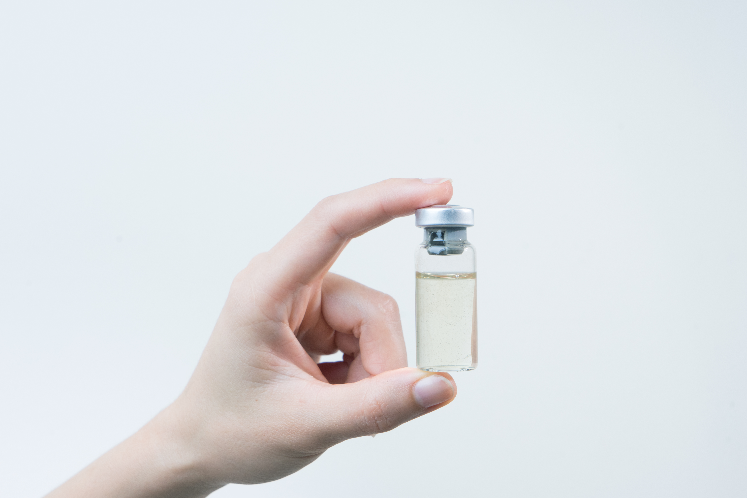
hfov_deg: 28.8
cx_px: 374
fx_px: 1452
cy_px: 249
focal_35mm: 70
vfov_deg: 19.5
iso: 400
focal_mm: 70
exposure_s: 1/125
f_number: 11
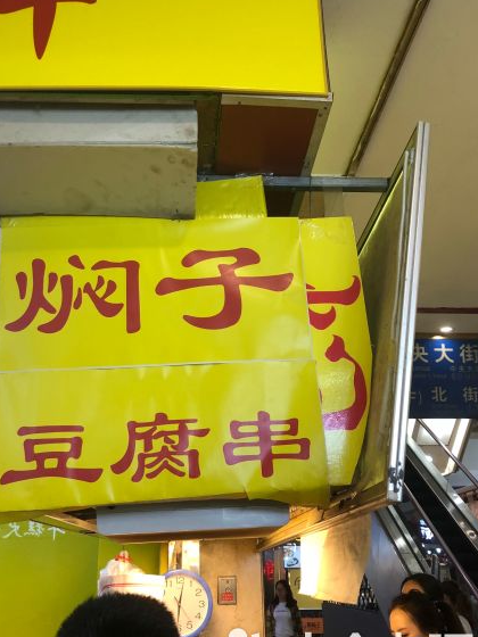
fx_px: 644
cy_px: 316
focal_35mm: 35
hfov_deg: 40.6
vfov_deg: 52.6
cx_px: 204
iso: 32
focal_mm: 3.99
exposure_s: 1/33
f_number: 1.8
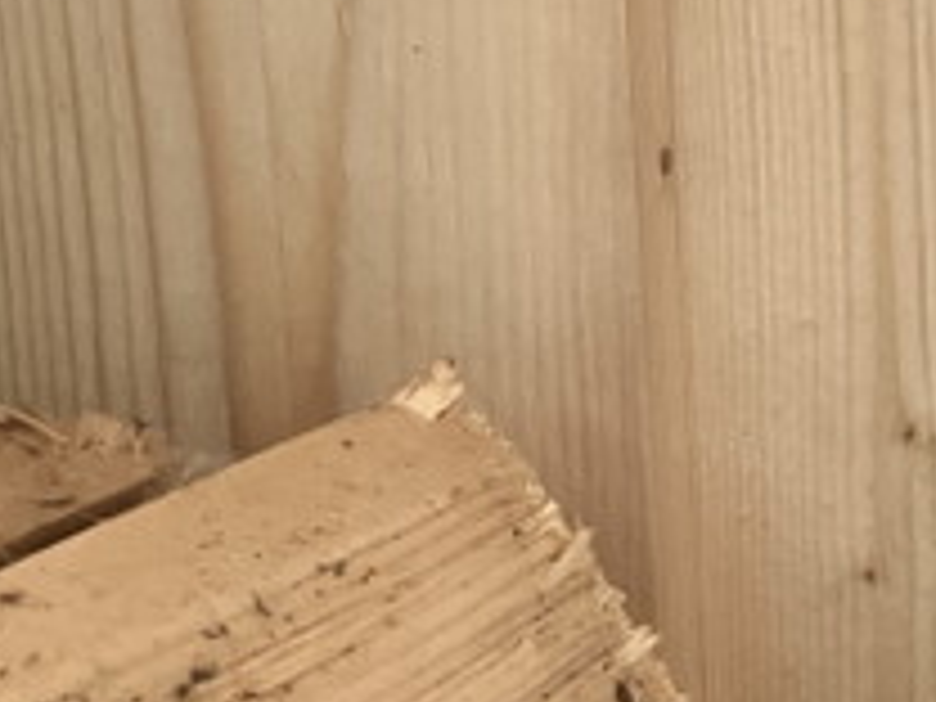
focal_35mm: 129
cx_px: 2061
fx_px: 3488
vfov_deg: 11.4
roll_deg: +0.4
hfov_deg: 12.7
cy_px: 720
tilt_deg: -10.6
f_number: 1.8
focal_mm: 3.99
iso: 80
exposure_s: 1/102
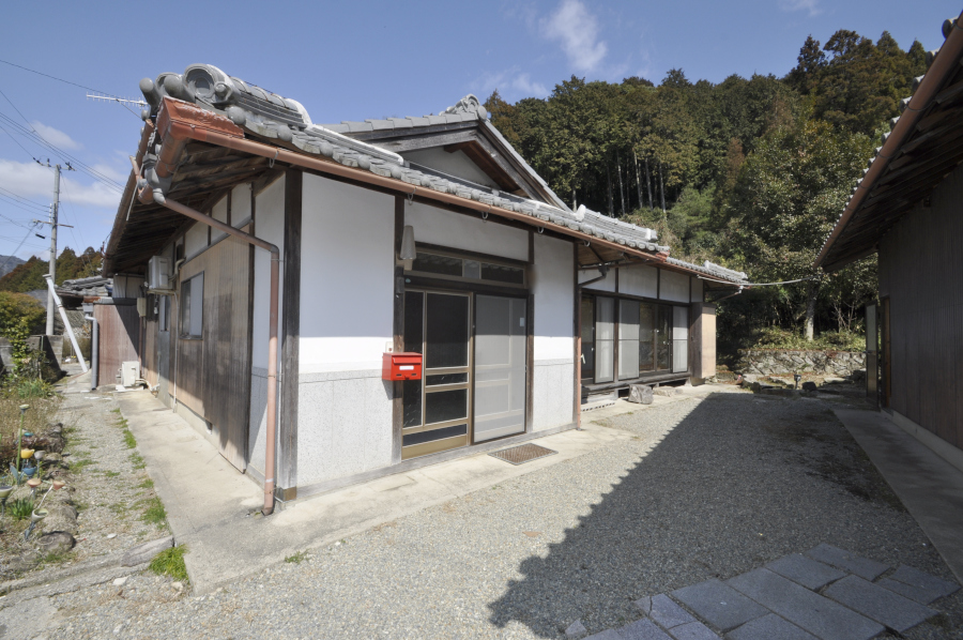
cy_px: 320
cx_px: 482
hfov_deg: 100.5
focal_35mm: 15
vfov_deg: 77.2
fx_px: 401
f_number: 16
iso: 200
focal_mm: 10
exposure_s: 1/200
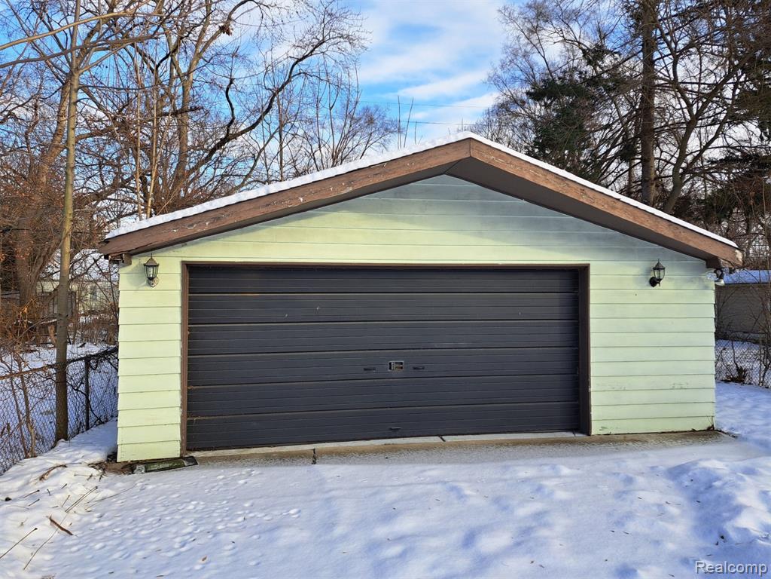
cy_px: 290
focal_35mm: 24
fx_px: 535
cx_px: 386
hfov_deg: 71.6
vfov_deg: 56.8
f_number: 1.8
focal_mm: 5.23
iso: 50
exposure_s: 1/640
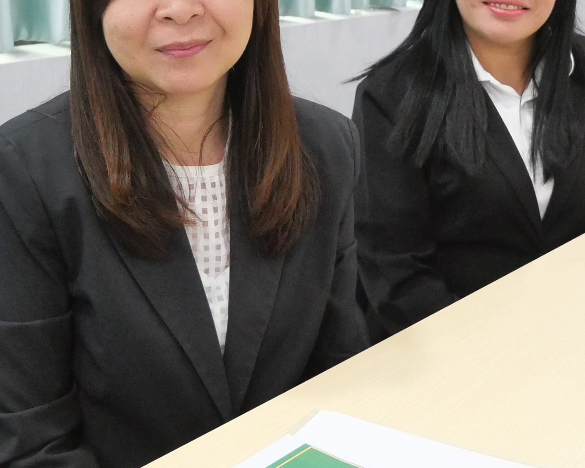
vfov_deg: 25.4
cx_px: 337
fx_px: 1021
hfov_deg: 31.9
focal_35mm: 59
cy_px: 97
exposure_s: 1/125
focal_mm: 12
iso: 3200
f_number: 3.5
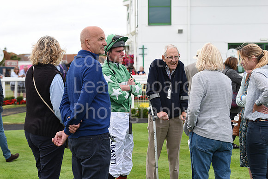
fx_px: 670
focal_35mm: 90
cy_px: 90
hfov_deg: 22.6
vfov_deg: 15.2
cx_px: 134
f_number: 5.6
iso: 400
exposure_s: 1/1000
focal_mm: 90
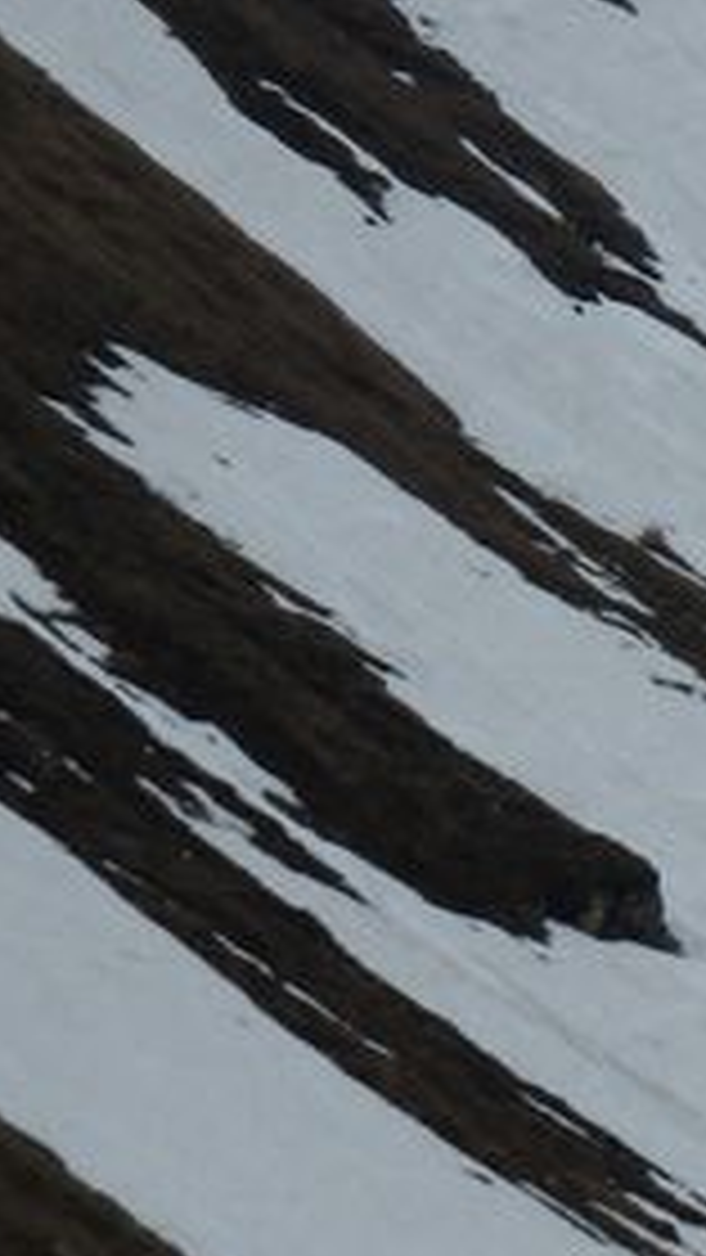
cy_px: 290
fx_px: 26284
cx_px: 1979
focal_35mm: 790
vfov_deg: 2.7
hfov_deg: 1.5
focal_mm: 40.2
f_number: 6.1
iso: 80
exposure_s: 1/500
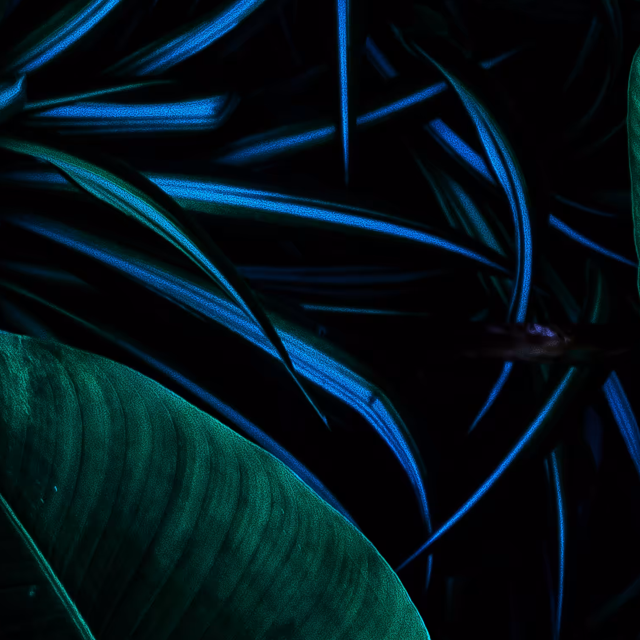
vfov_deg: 7.0
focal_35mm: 247
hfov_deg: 7.0
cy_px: -306
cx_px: -110
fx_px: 5167
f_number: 7.1
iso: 200
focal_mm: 48.4
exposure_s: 1/125
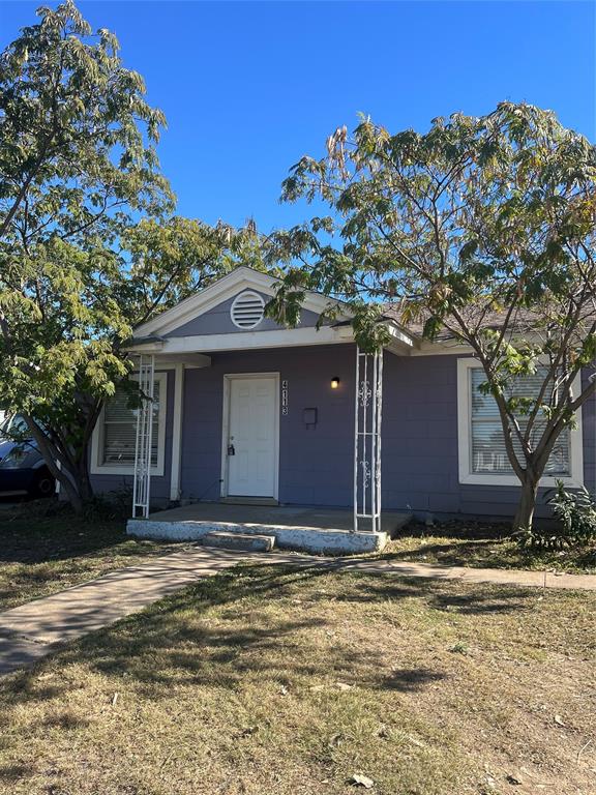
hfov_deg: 53.1
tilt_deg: +4.8
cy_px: 398
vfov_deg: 67.3
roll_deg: -0.4
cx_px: 298
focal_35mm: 26
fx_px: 597
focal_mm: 5.7
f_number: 1.5
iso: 50
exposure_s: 1/1698
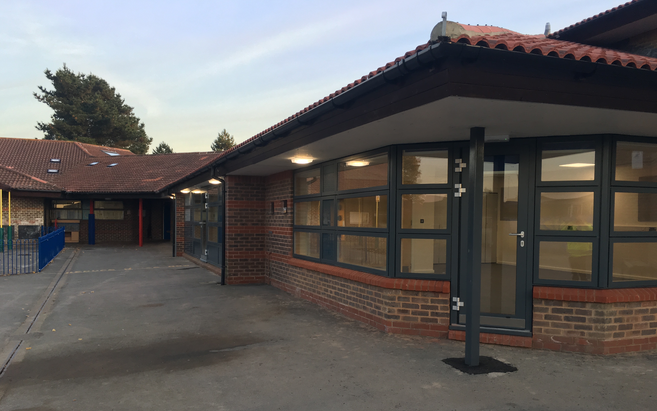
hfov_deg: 61.2
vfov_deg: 40.5
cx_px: 326
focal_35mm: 31
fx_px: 555
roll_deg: -1.8
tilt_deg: -0.6
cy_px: 242
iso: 40
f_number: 2.2
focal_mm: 4.15
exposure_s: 1/100
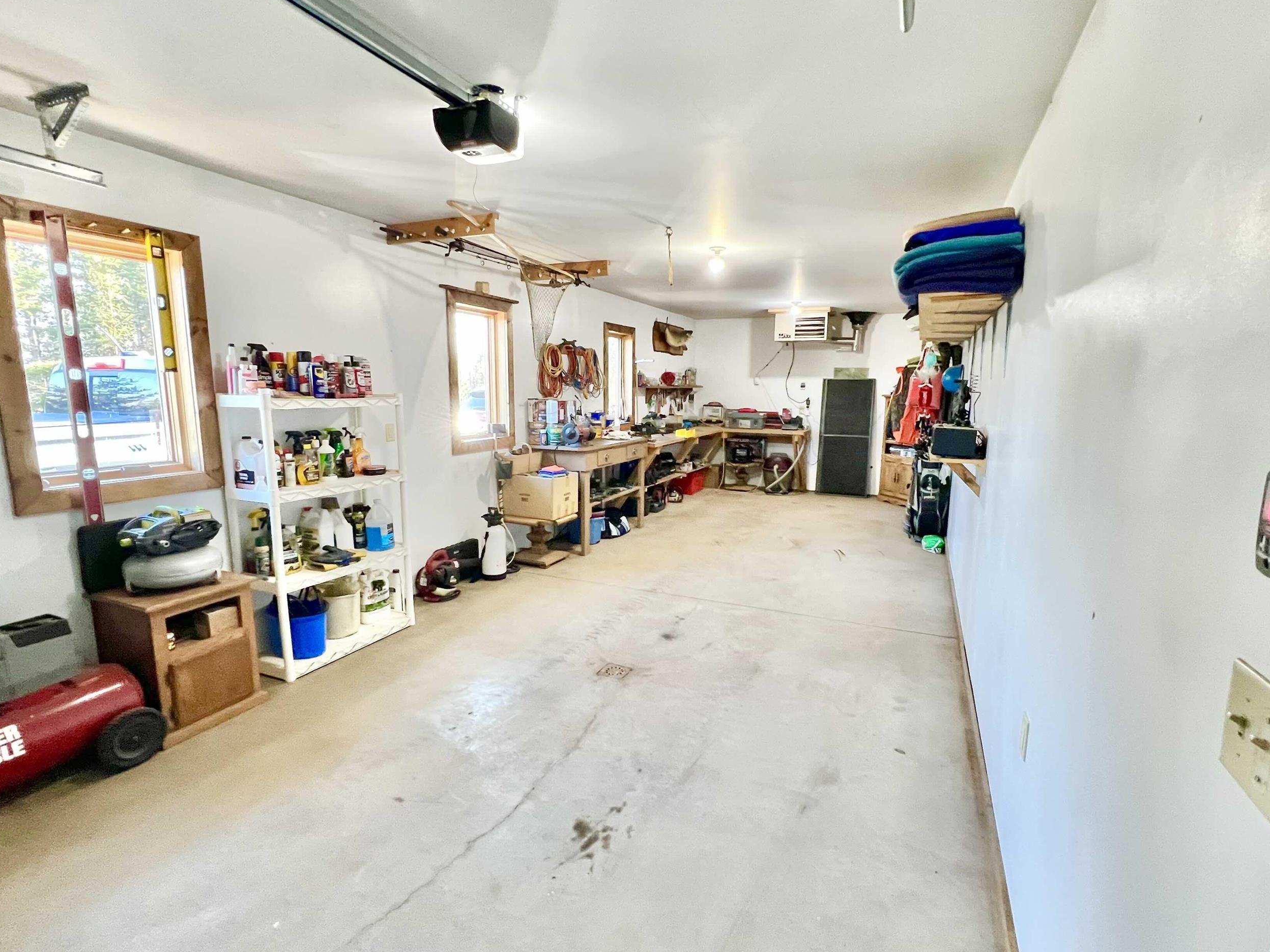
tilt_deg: -9.3
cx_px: 656
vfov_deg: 78.1
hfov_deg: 94.5
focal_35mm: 16
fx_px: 587
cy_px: 492
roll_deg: -0.6
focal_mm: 1.57
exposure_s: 1/60
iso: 320
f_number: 1.8
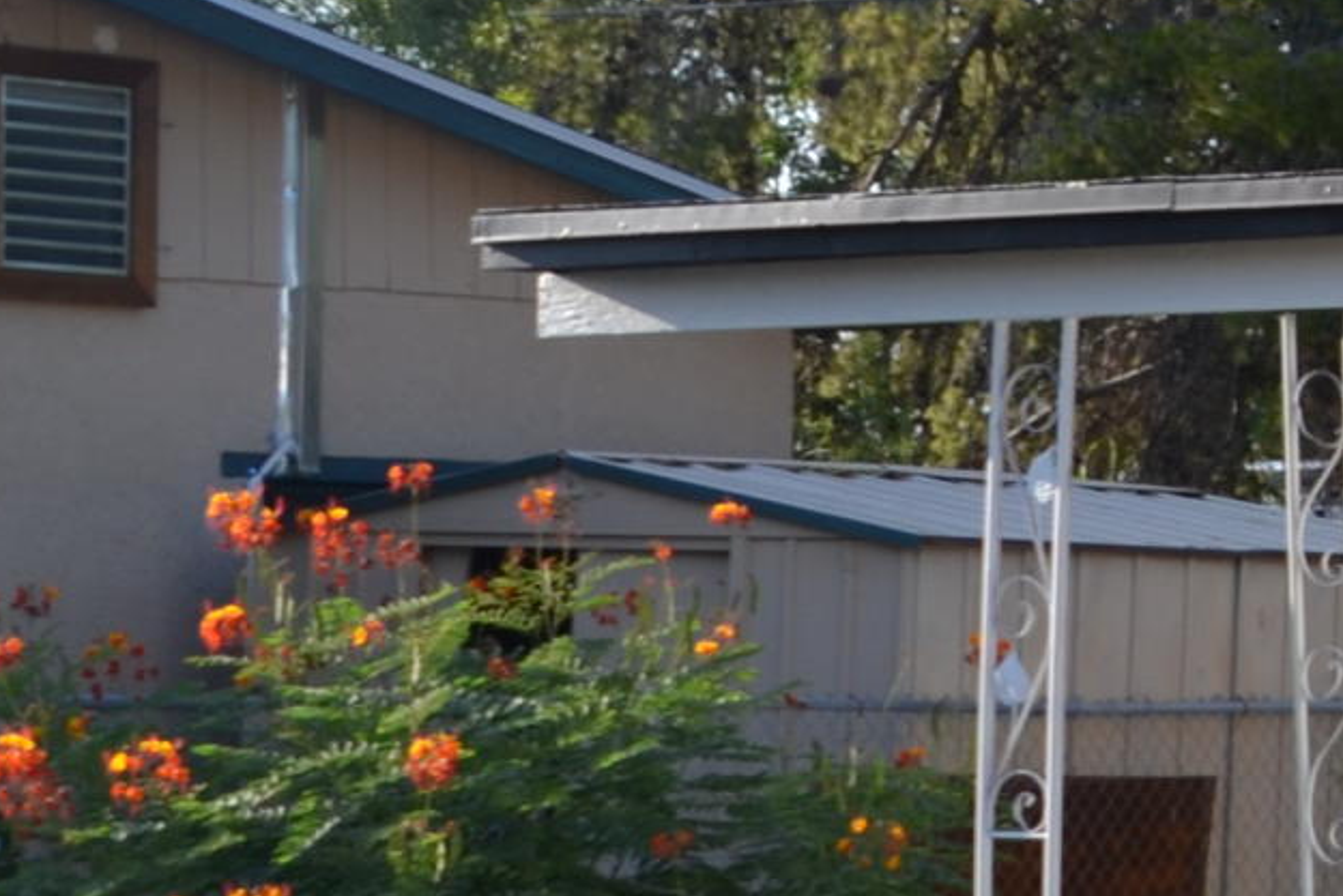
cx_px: 3058
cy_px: 449
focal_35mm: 144
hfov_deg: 11.9
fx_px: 5373
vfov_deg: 9.5
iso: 100
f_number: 7.1
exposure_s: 1/200
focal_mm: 20
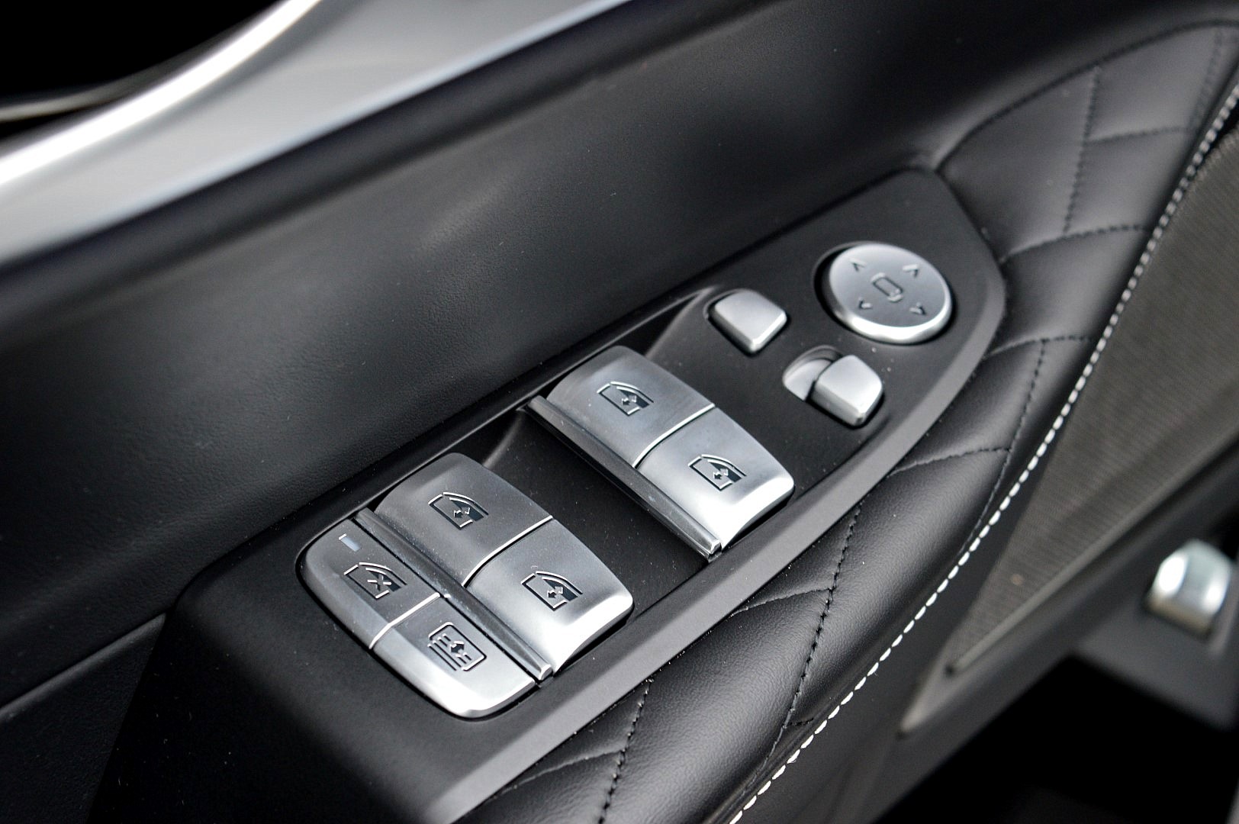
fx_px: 2837
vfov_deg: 16.5
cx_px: 620
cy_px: 412
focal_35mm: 82
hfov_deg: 24.6
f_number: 8
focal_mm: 55
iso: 720
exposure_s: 1/60
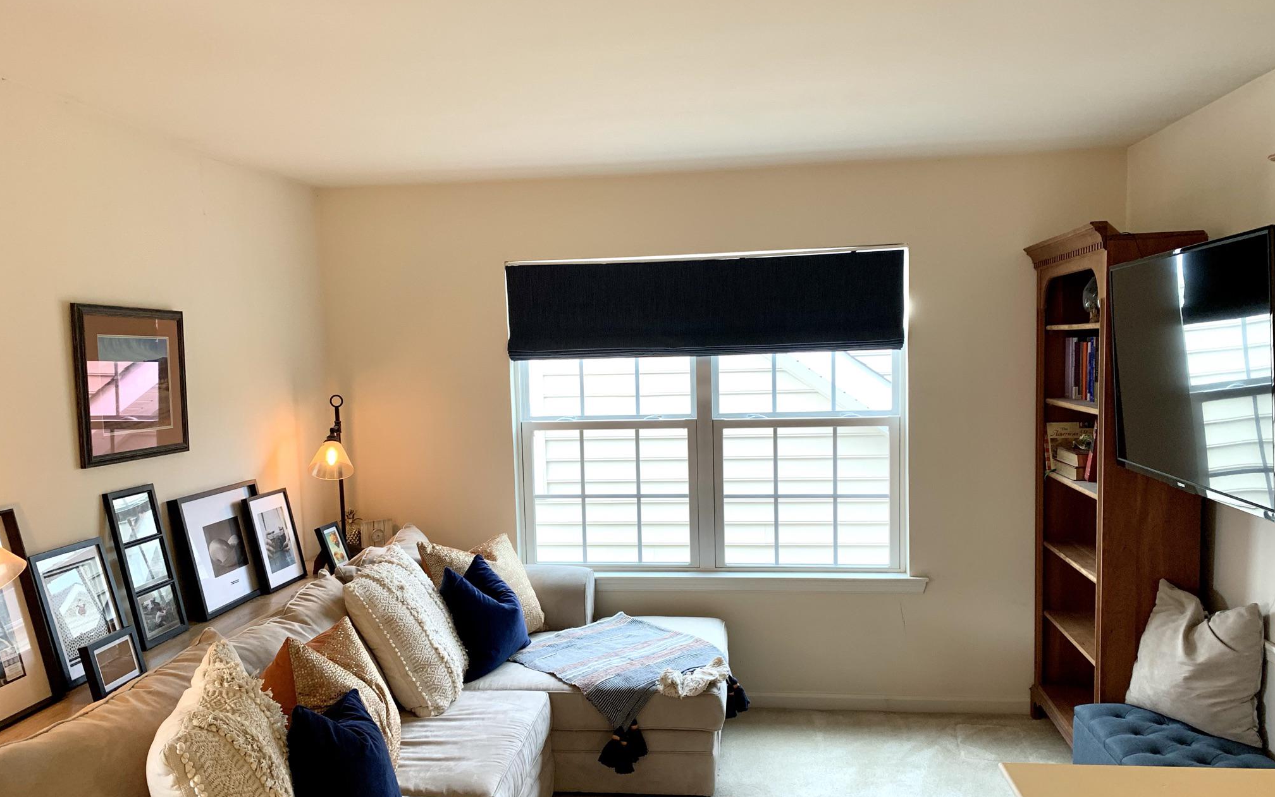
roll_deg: +1.3
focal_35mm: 28
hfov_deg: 66.5
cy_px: 469
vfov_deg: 44.4
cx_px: 644
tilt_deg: -6.2
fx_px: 973
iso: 80
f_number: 1.8
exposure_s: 1/60
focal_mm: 4.25
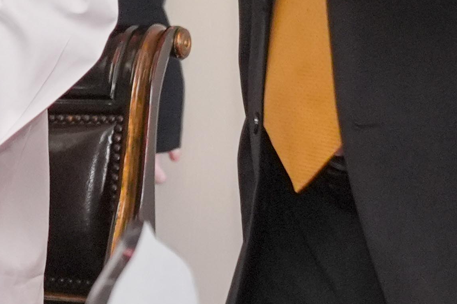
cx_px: -479
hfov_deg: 6.6
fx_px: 3858
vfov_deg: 4.5
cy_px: -163
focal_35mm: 304
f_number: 2.8
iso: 2000
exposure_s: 1/250
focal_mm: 58
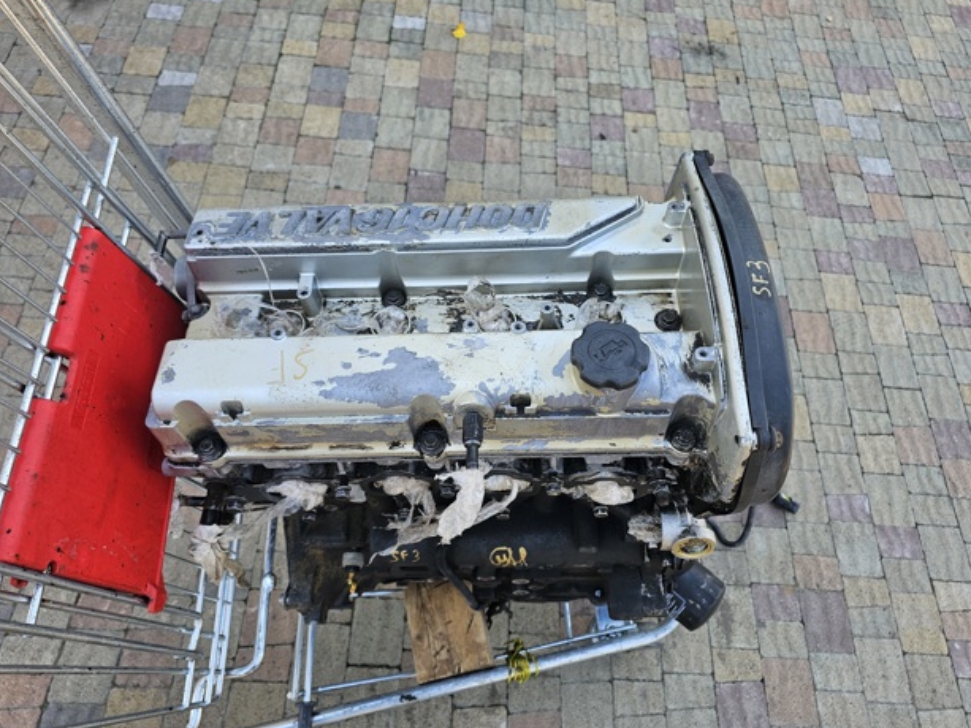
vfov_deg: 56.8
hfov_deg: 71.6
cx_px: 491
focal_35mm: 24
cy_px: 361
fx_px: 673
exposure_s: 1/190
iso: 32
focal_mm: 6.3
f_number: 1.7
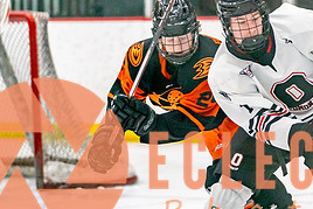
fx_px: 2879
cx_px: 270
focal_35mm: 331
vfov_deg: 4.2
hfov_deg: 6.2
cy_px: 131
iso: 3200
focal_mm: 127
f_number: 2.8
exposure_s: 1/1250
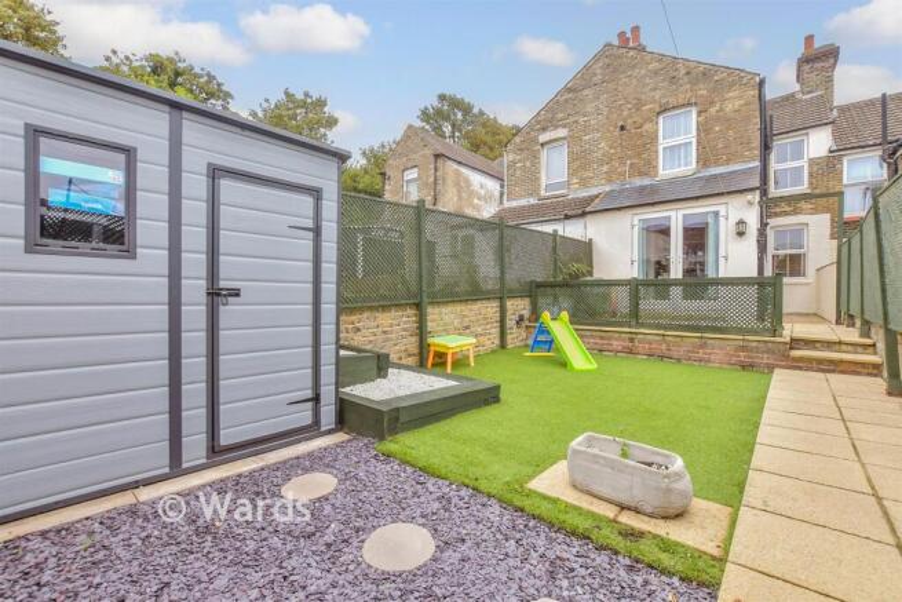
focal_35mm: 15
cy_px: 301
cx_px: 451
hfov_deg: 100.4
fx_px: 376
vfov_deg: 77.4
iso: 200
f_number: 8
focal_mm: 10
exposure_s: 1/40
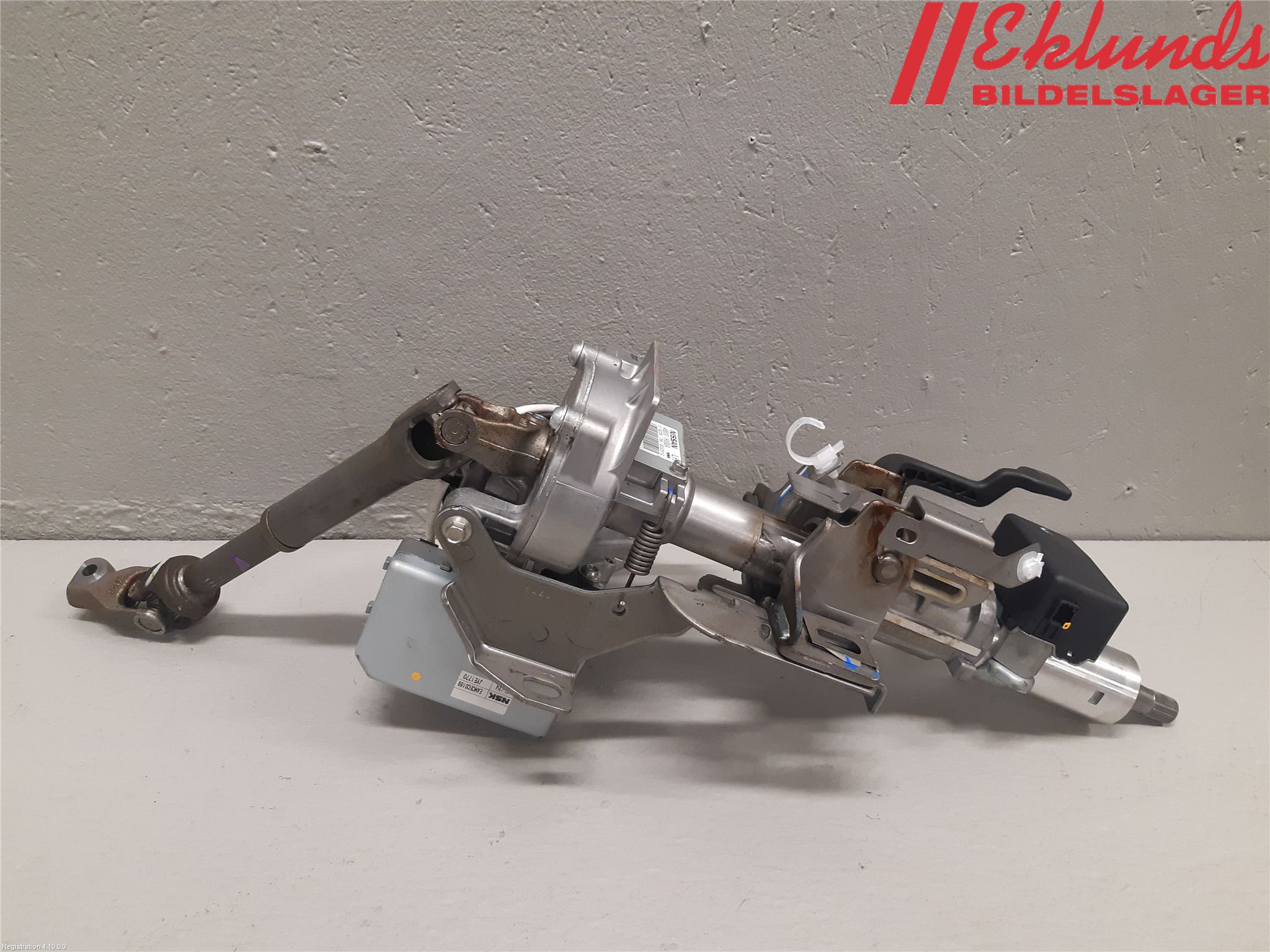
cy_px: 476
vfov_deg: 53.1
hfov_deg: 67.3
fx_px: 954
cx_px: 635
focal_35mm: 26
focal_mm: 3.93
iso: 160
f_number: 1.7
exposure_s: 1/50
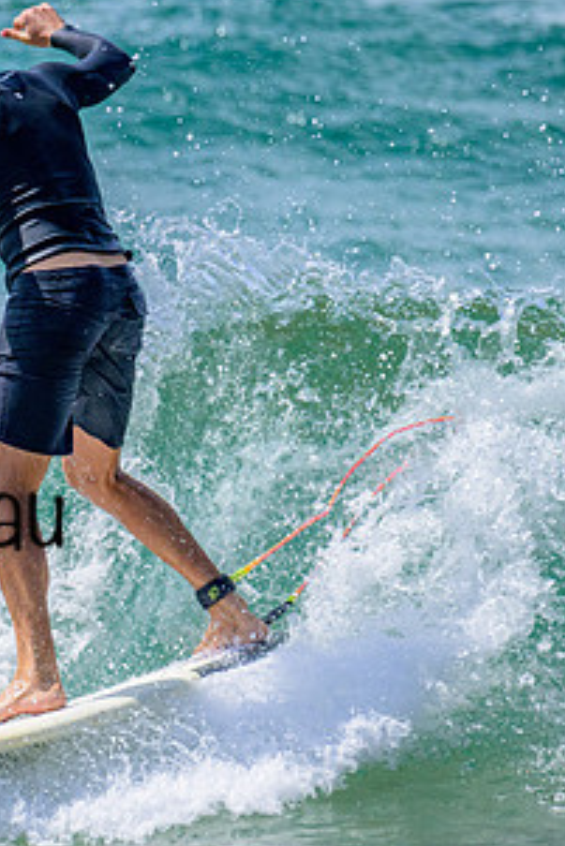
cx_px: -278
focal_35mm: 1439
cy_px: 388
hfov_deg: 1.0
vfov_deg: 1.4
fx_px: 33835
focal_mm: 610
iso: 1250
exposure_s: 1/2000
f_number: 11
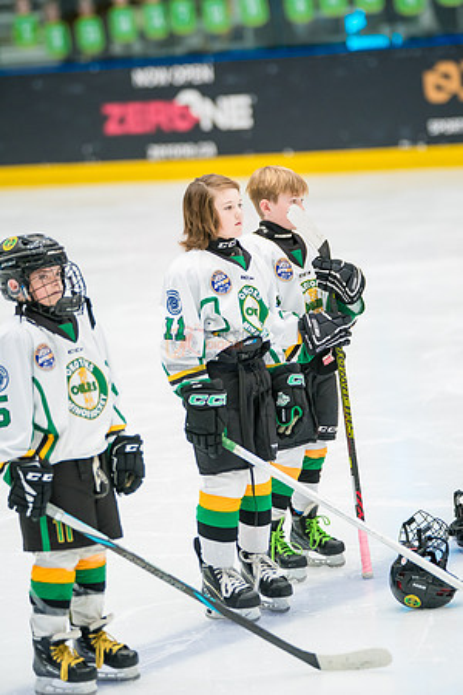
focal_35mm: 197
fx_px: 3800
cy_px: 348
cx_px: 232
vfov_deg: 10.4
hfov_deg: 7.0
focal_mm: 197
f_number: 3.2
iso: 3200
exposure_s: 1/1250
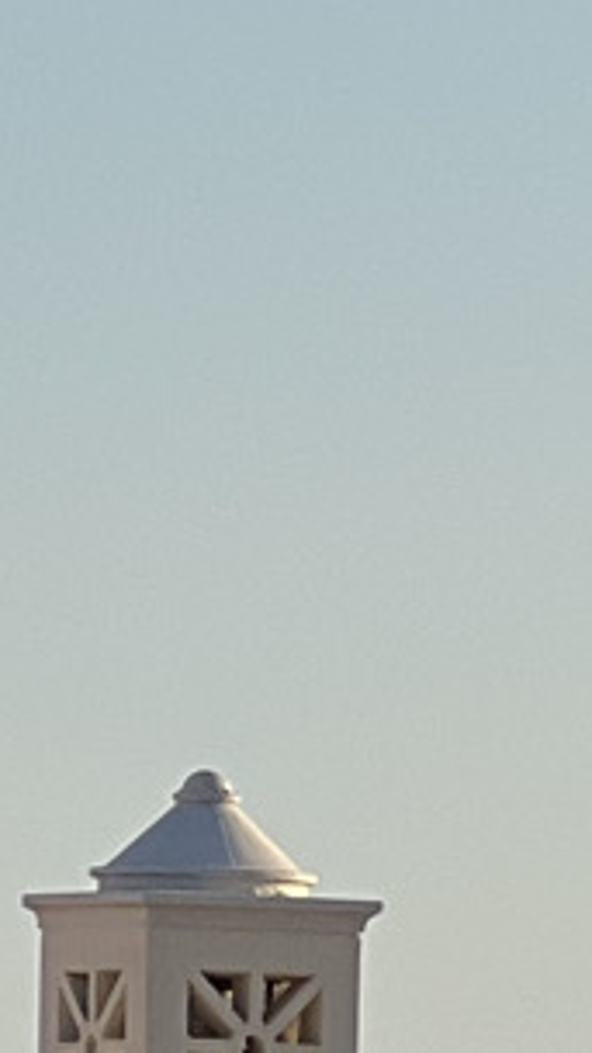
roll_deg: -0.8
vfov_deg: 3.9
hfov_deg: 2.2
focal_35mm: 551
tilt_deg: +1.5
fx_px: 15377
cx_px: 2371
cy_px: 1095
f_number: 2.8
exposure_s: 1/911
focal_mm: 9
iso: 32
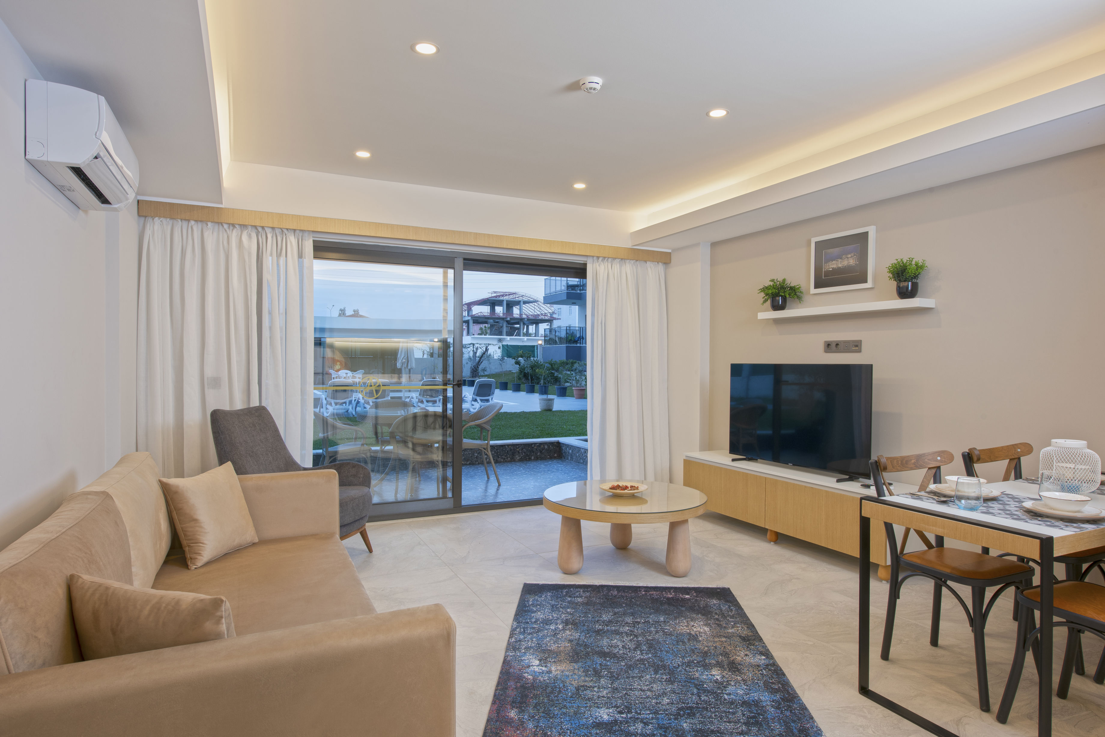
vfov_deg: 59.5
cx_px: 552
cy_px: 368
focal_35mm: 21
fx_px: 645
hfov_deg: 81.2
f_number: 13
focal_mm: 21
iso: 140
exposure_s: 1
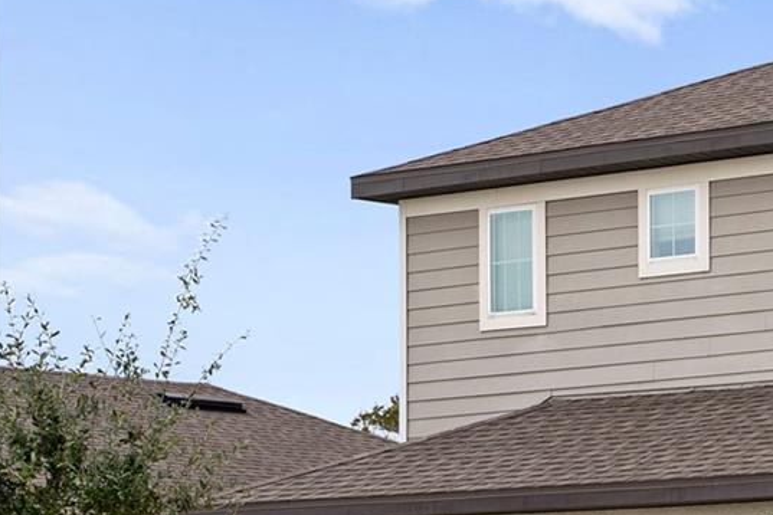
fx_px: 3521
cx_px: 1144
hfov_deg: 12.0
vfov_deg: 8.4
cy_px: 381
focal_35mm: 164
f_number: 8
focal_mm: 55
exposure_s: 1/80
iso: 80
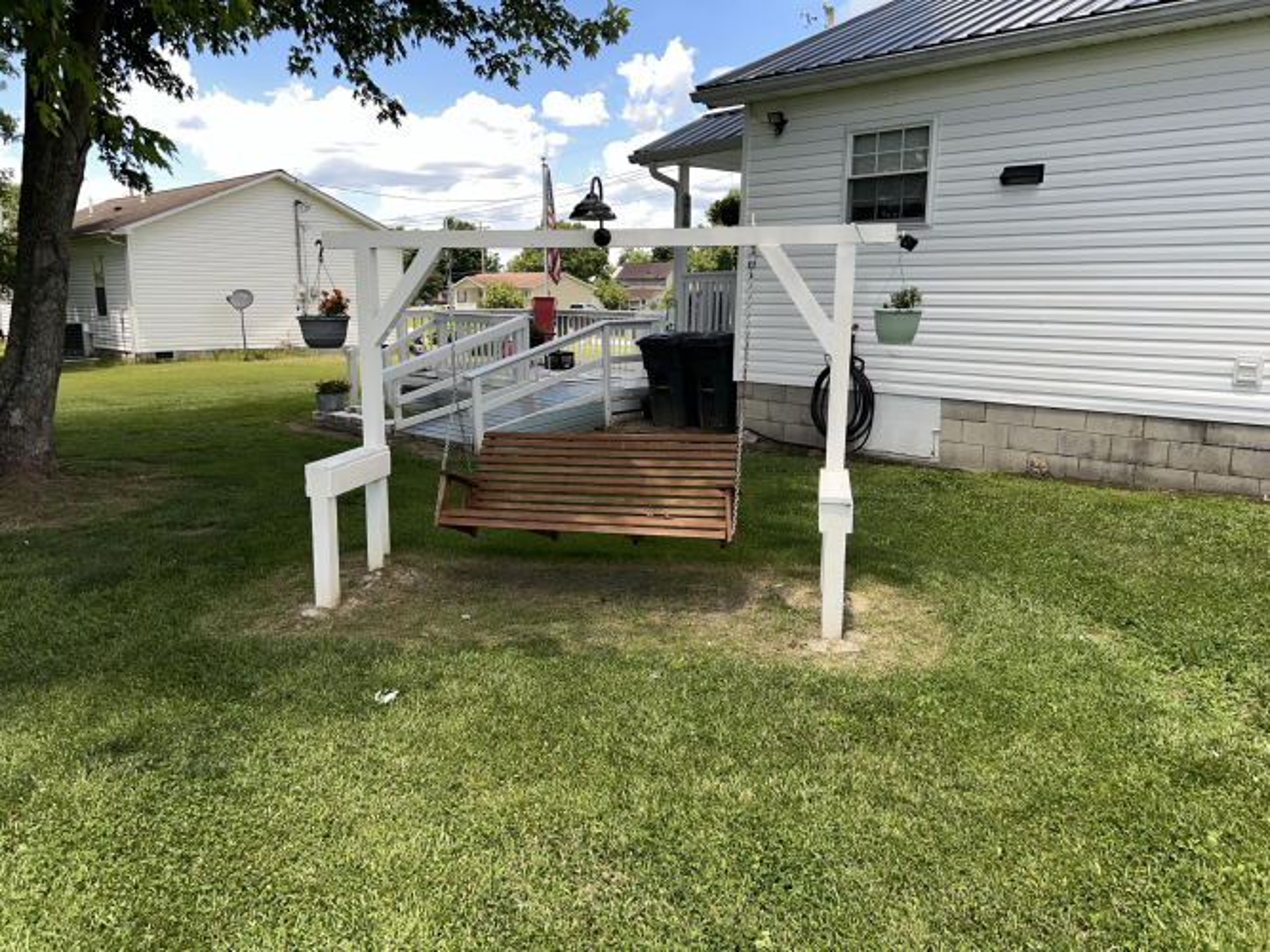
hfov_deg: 67.3
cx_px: 635
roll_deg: -0.5
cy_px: 476
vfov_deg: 53.0
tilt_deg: -10.9
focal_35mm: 26
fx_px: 954
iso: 40
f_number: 1.5
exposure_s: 1/2123
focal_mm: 5.7
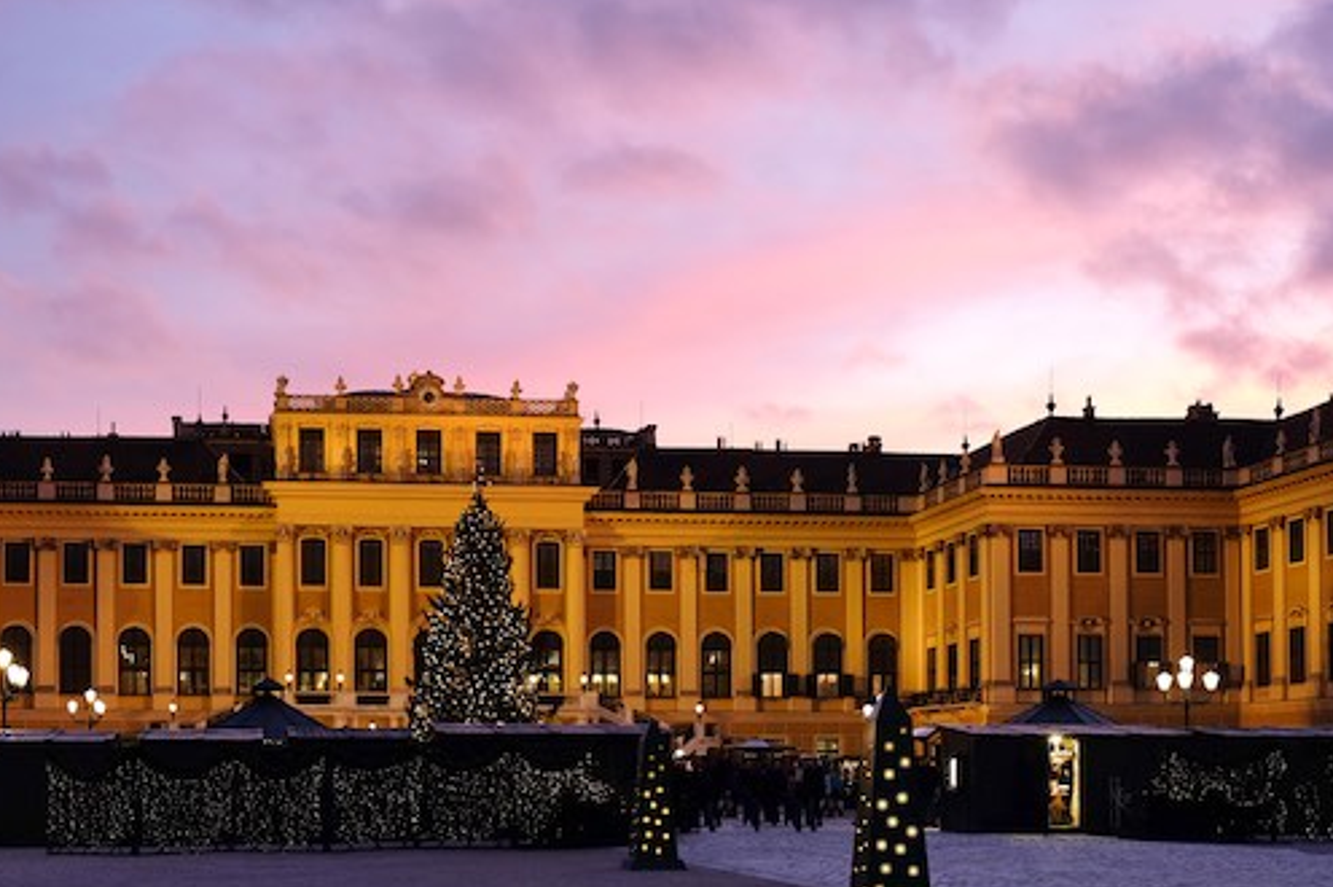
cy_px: 422
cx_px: 615
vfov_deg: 29.2
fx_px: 1702
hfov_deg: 42.7
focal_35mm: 46
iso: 100
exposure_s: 1/15
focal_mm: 25.4
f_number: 3.2
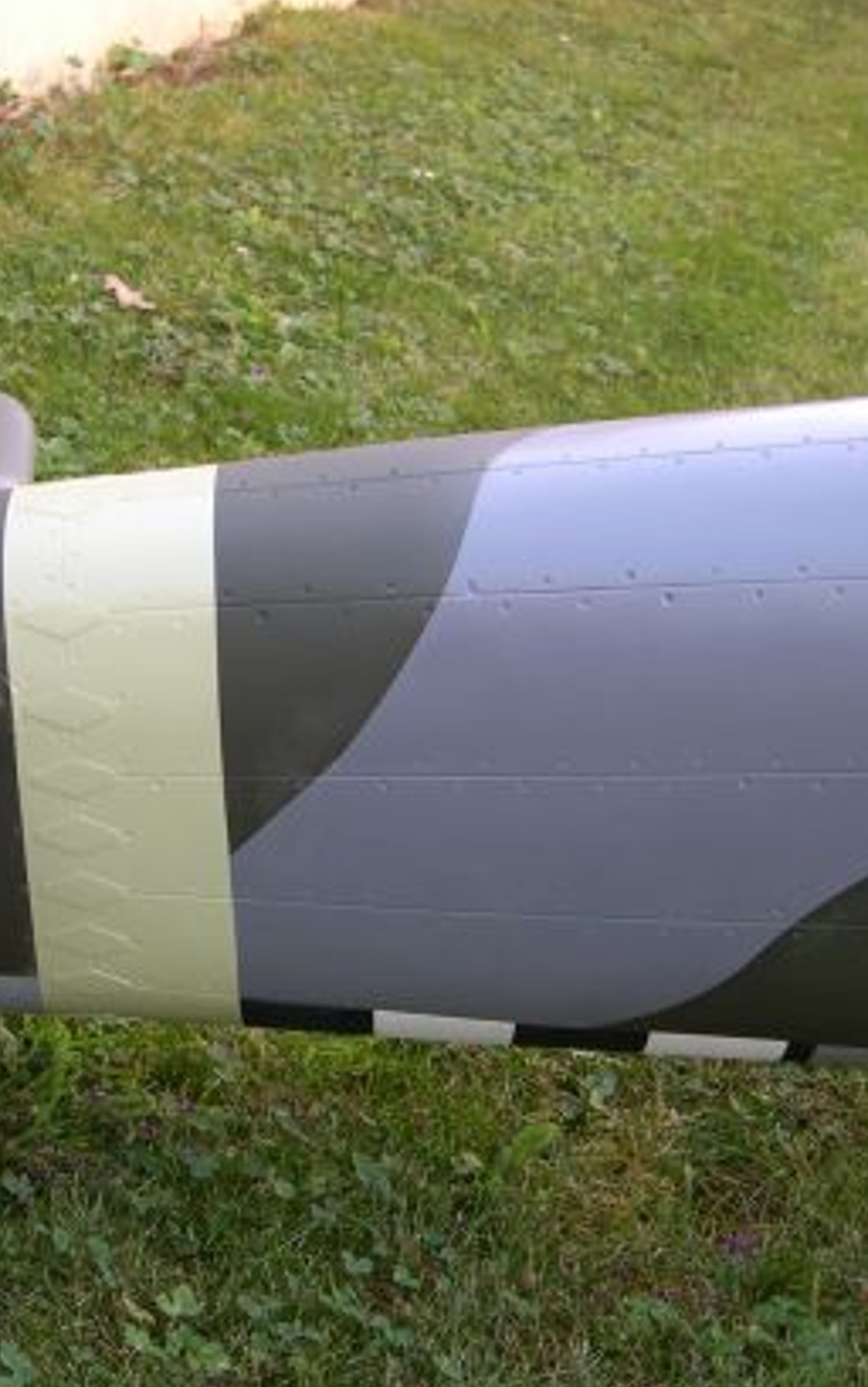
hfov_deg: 20.5
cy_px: 746
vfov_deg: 32.4
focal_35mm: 63
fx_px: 2382
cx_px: 251
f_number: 2.8
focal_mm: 8
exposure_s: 1/52.8
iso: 100
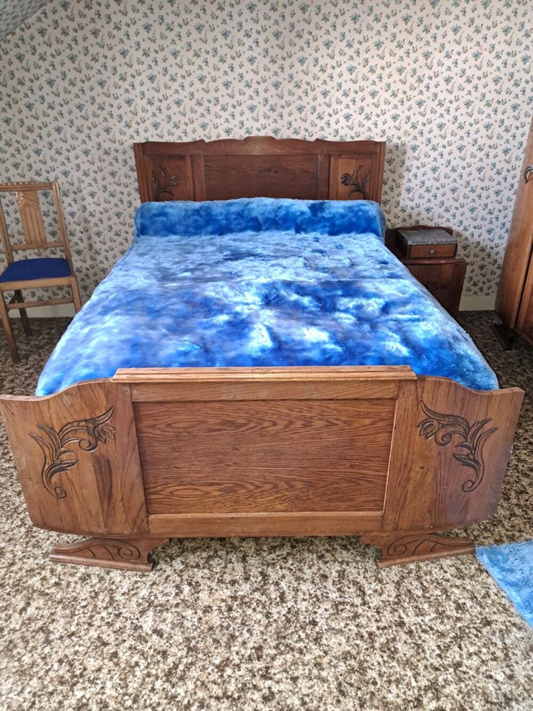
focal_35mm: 24
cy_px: 356
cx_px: 266
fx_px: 493
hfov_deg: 56.8
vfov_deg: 71.6
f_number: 1.8
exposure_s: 1/33
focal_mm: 5.23
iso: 500
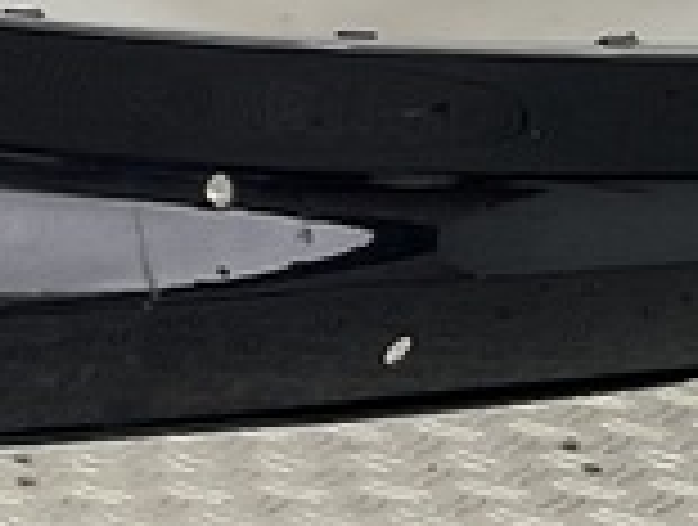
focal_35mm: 188
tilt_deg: -9.8
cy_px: -153
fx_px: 3800
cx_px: -486
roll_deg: +0.0
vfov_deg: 7.8
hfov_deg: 10.0
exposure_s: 1/120
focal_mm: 3
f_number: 1.8
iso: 32
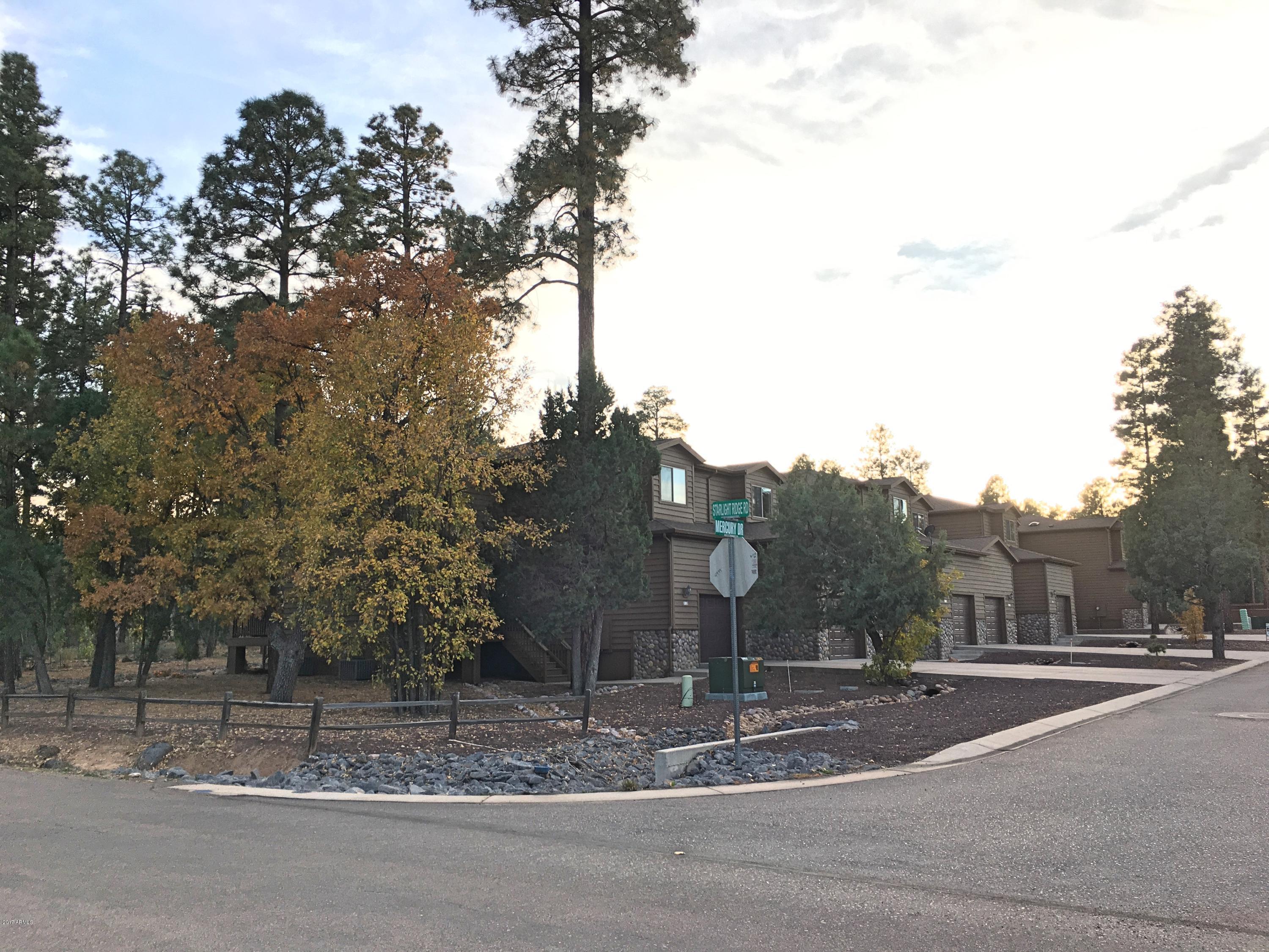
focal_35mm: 29
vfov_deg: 48.2
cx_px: 634
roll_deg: +0.8
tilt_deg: +8.3
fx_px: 1063
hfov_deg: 61.7
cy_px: 476
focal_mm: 4.15
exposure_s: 1/60
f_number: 2.2
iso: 32
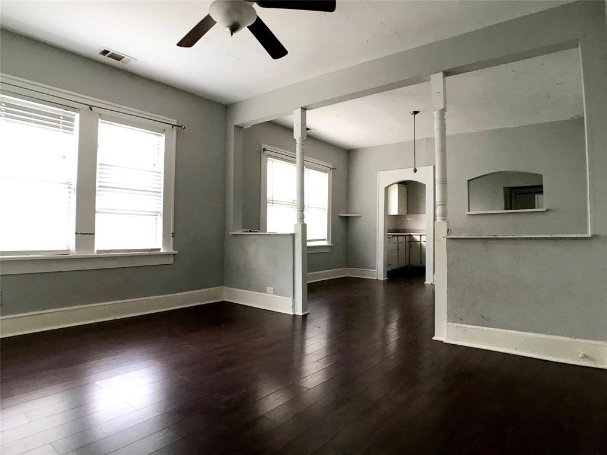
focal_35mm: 28
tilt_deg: +2.3
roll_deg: +0.3
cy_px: 228
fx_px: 491
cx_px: 304
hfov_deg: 63.4
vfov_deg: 49.7
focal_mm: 3.99
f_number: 1.8
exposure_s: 1/33
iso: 40
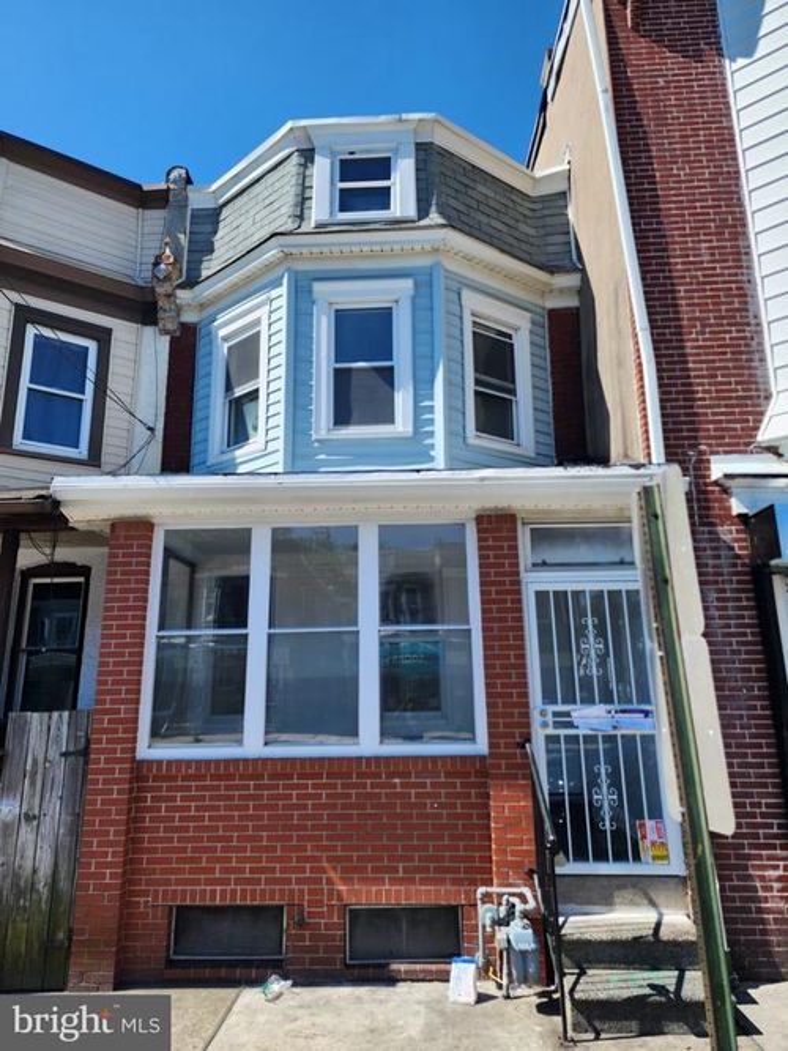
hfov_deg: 58.9
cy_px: 526
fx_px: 698
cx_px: 394
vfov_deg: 73.9
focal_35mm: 23
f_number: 1.8
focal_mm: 6.4
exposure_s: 1/619
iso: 12
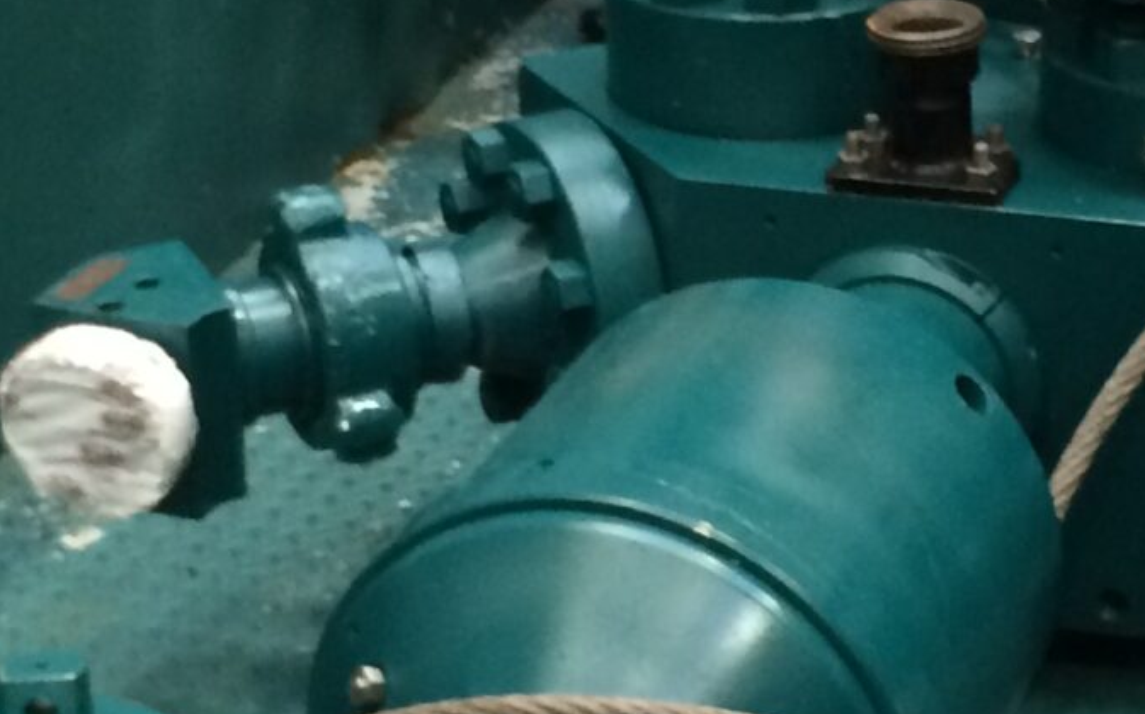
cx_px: 813
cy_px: 450
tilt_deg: -25.5
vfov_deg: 11.2
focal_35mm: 117
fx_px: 3649
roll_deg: +1.7
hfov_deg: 17.8
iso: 250
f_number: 2.2
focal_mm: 4.15
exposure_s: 1/33
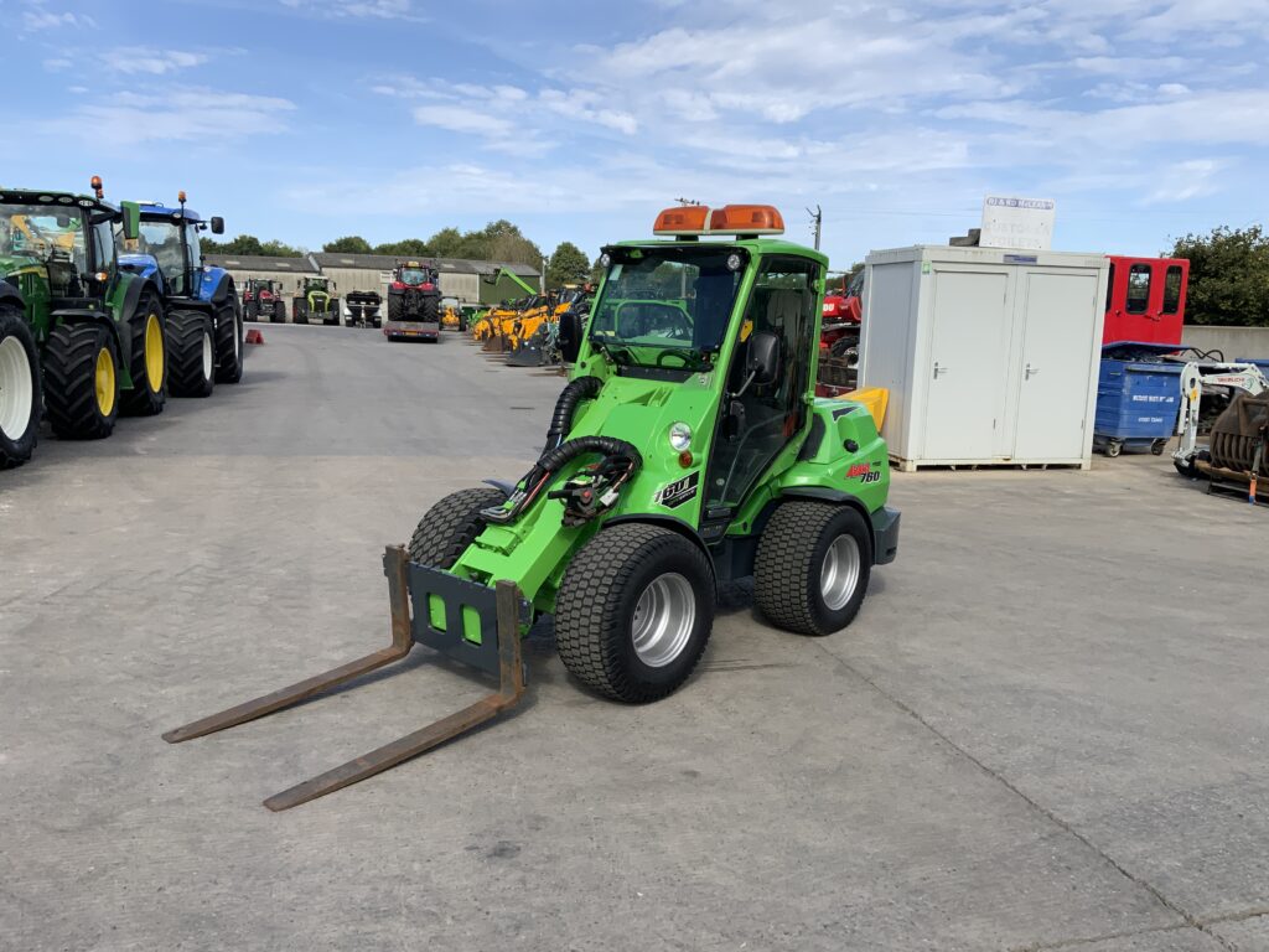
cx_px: 634
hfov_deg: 61.7
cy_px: 476
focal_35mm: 29
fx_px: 1063
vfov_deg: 48.2
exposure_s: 1/1675
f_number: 1.8
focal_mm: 3
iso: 16
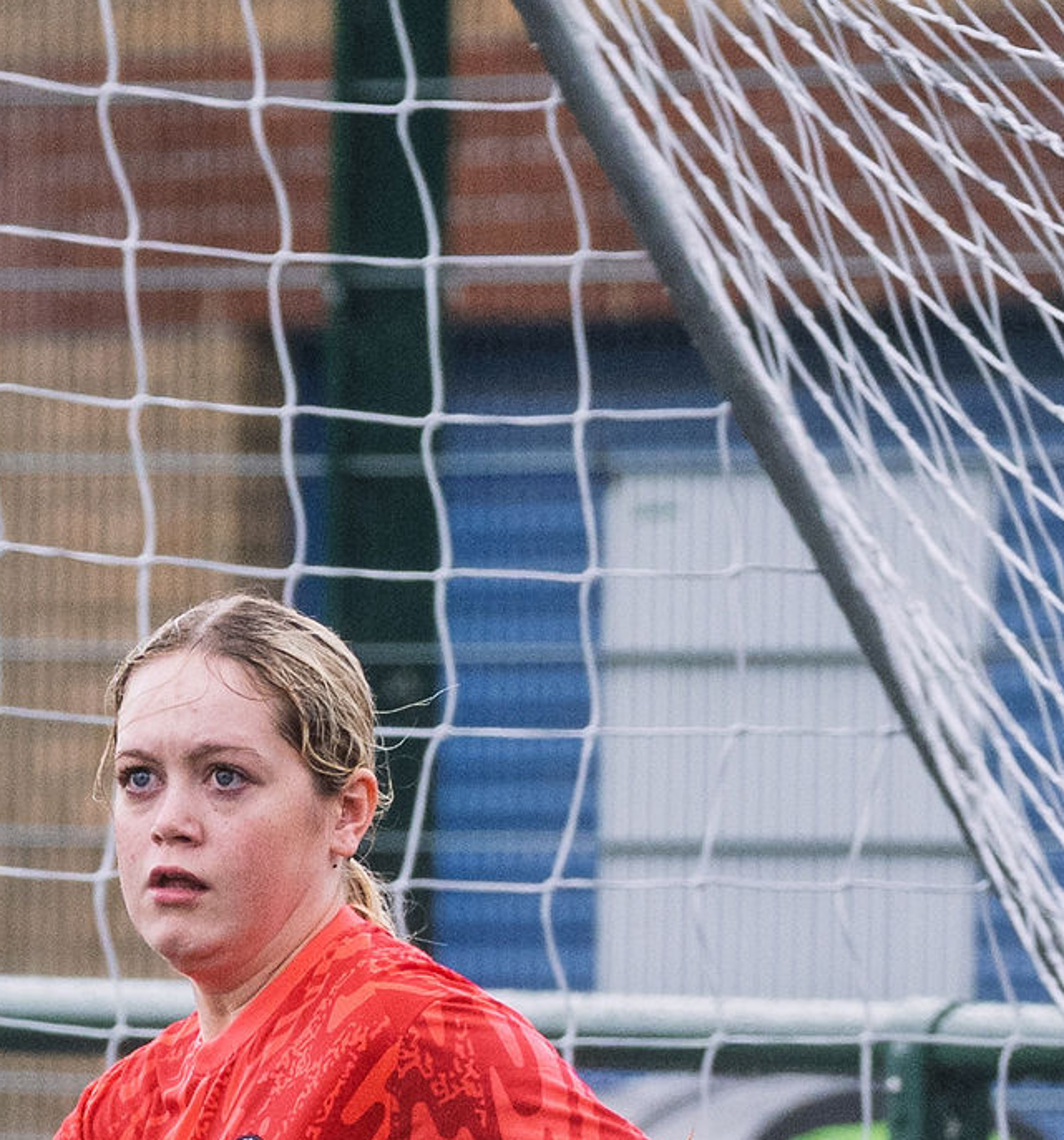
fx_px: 54608
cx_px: 707
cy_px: 1090
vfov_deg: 1.2
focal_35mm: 1515
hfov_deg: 1.1
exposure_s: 1/1000
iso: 500
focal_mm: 220
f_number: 5
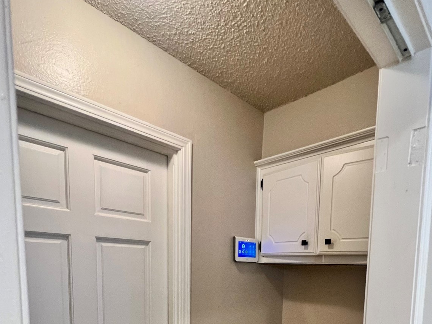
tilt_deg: -4.9
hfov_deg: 76.1
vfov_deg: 53.2
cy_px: 294
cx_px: 243
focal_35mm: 22
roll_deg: -0.2
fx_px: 275
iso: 320
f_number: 1.8
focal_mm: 1.57
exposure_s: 1/60
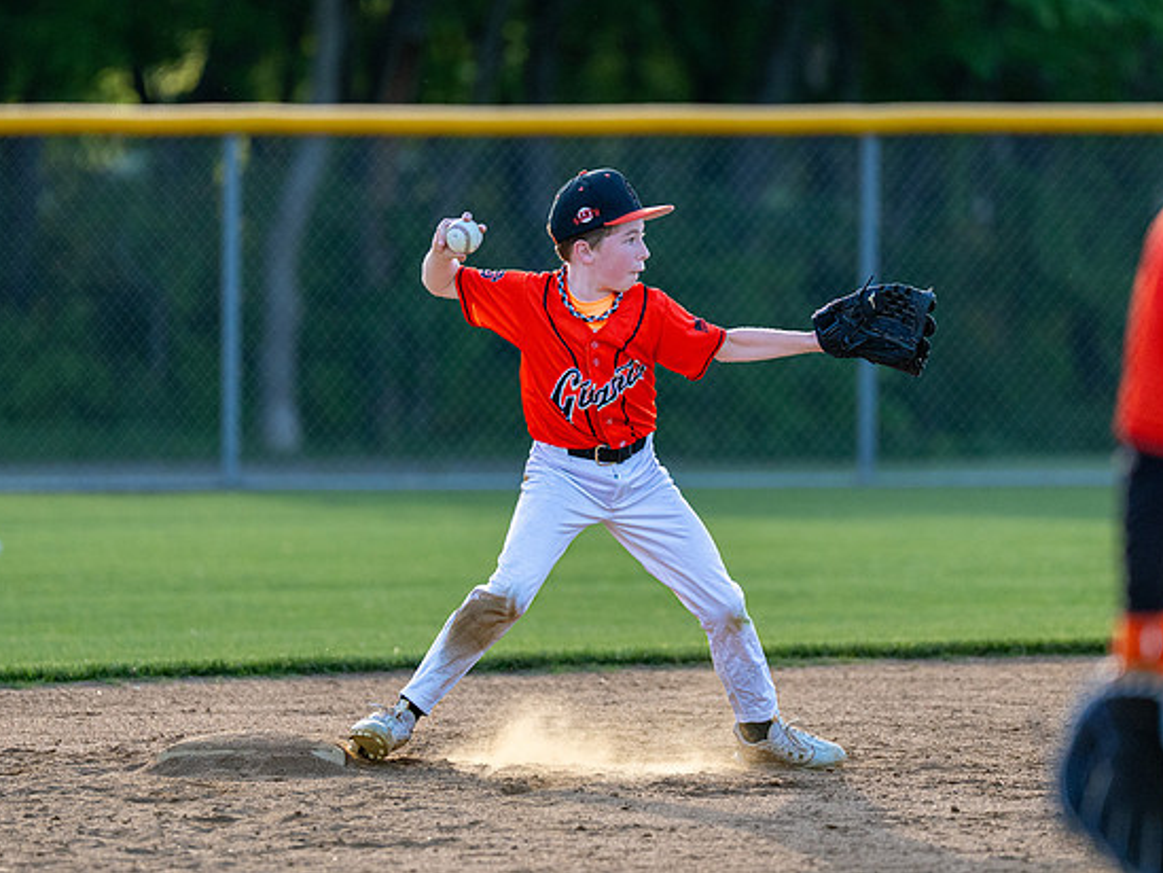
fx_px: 13375
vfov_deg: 3.7
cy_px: 405
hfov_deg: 5.0
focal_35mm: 398
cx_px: 607
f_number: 2.8
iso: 800
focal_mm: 200
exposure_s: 1/2500
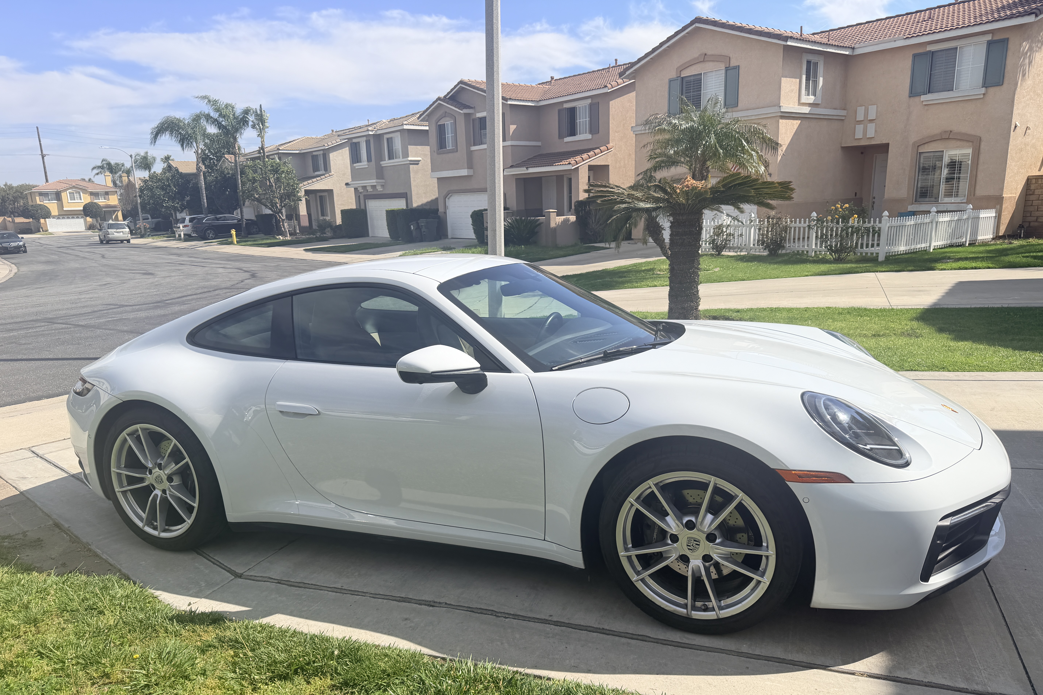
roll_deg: +2.1
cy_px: 390
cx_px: 522
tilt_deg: -14.1
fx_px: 724
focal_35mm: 25
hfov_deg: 71.5
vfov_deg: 51.2
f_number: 1.78
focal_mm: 6.76
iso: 80
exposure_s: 1/4167
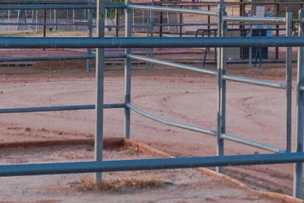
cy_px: 22
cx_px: 343
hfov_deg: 13.5
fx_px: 1258
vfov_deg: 9.2
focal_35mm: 149
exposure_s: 1/200
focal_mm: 26
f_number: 8
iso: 160
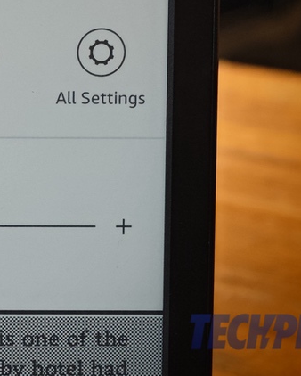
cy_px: 99
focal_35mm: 156
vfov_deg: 12.3
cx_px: -80
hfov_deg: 9.7
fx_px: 1736
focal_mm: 75
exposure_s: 1/33.3
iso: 1250
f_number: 1.25
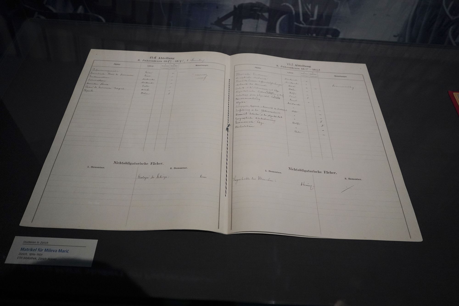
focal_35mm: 24
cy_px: 153
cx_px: 230
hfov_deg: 73.7
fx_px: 306
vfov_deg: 53.1
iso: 3200
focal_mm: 24
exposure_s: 1/80
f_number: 4
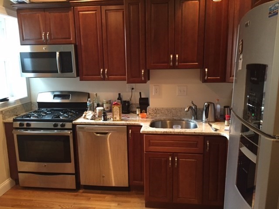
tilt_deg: -11.0
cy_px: 104
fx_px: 234
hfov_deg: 61.7
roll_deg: +0.2
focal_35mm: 29
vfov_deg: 48.2
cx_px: 140
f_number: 2.2
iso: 250
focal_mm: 4.15
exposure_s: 1/24
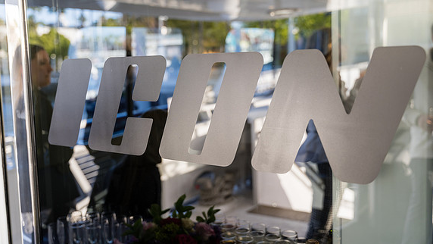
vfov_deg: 30.4
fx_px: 448
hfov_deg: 51.6
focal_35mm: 39
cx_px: 216
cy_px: 104
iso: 160
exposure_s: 1/125
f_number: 2.8
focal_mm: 36.7
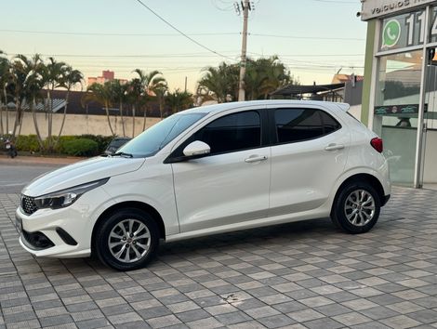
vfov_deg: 30.3
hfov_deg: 39.6
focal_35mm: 48
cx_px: 218
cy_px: 164
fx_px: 607
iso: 64
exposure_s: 1/185
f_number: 1.78
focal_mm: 6.76
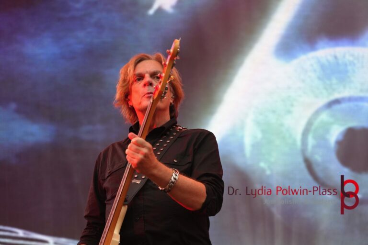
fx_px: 1763
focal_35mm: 172
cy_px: 122
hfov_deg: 11.9
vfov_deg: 8.0
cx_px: 184
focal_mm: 115
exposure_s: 1/200
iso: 800
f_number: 5.6
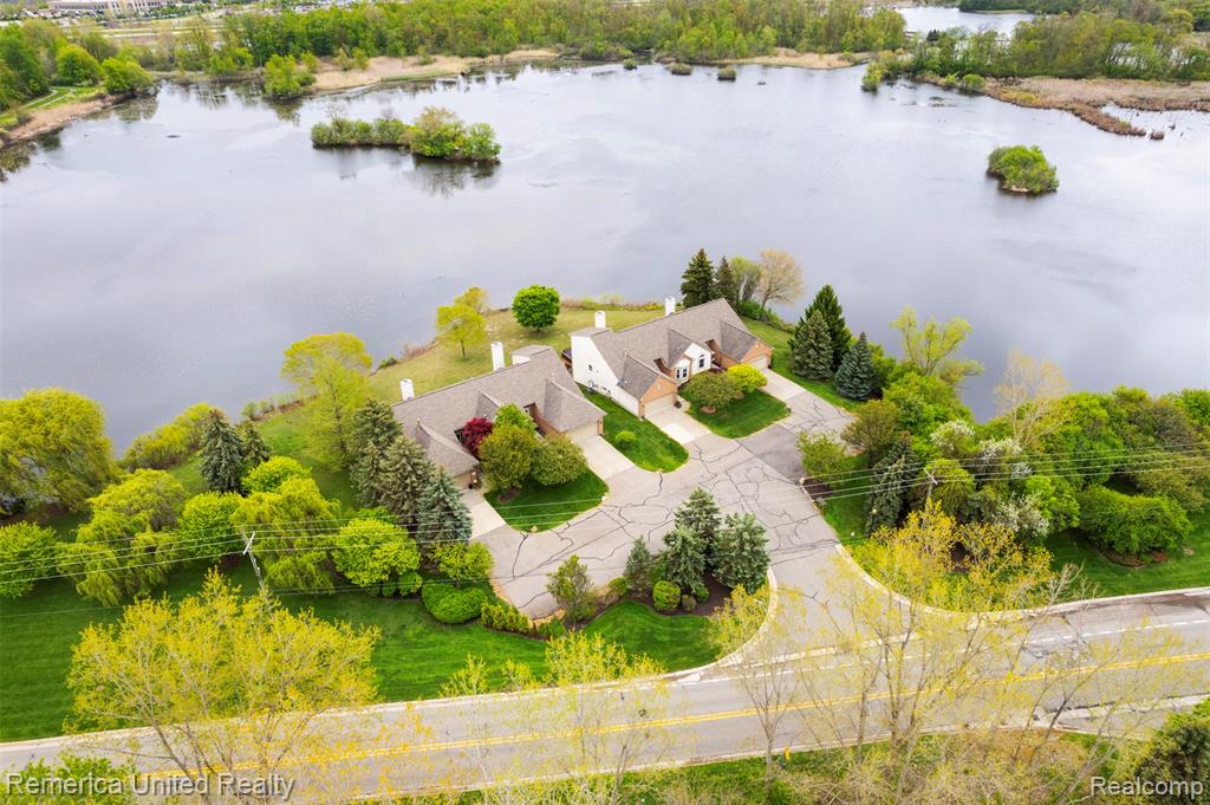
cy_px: 402
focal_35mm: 22
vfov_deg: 57.1
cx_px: 605
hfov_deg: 78.6
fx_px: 739
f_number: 2.8
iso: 100
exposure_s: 1/240
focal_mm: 8.38
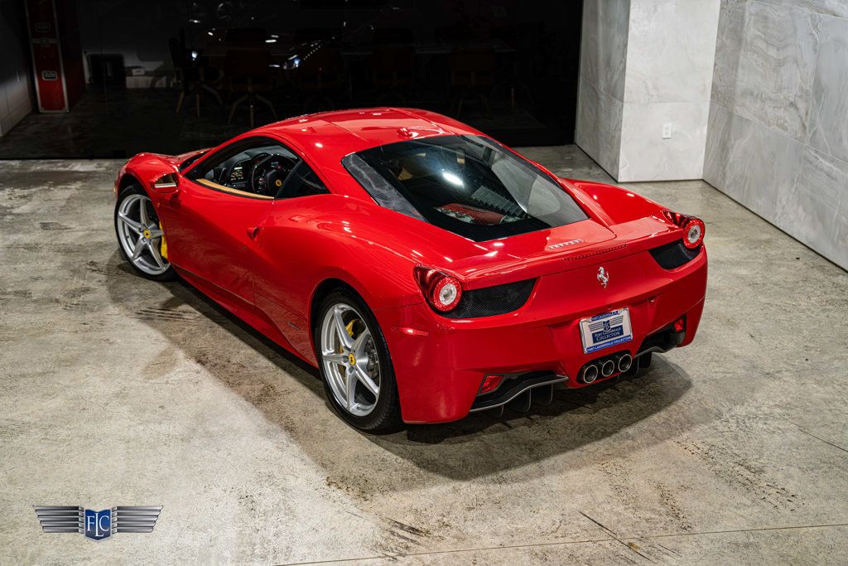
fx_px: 1059
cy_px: 289
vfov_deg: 29.9
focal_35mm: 45
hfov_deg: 43.6
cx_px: 424
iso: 1600
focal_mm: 44
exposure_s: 1/80
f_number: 4
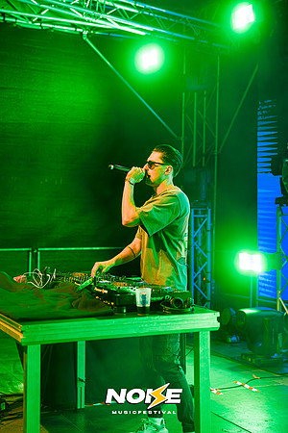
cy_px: 216
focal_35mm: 59
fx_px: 708
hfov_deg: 23.0
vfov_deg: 33.9
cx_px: 144
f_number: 2.8
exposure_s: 1/160
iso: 2000
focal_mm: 59
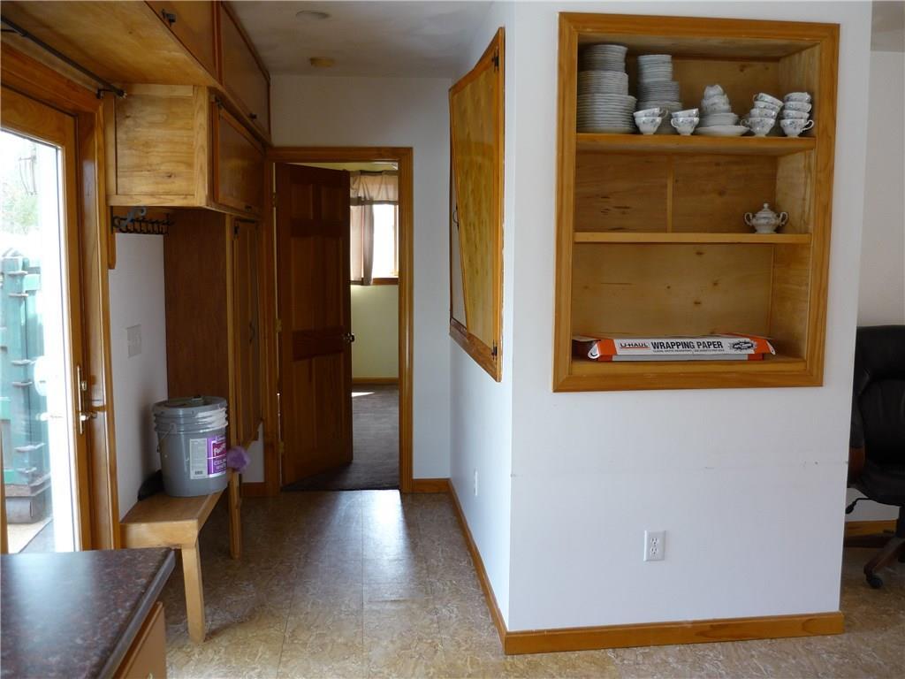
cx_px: 452
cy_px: 340
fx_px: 863
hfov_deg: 55.4
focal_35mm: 33
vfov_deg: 42.9
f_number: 2.8
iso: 100
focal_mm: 5.5
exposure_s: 1/30
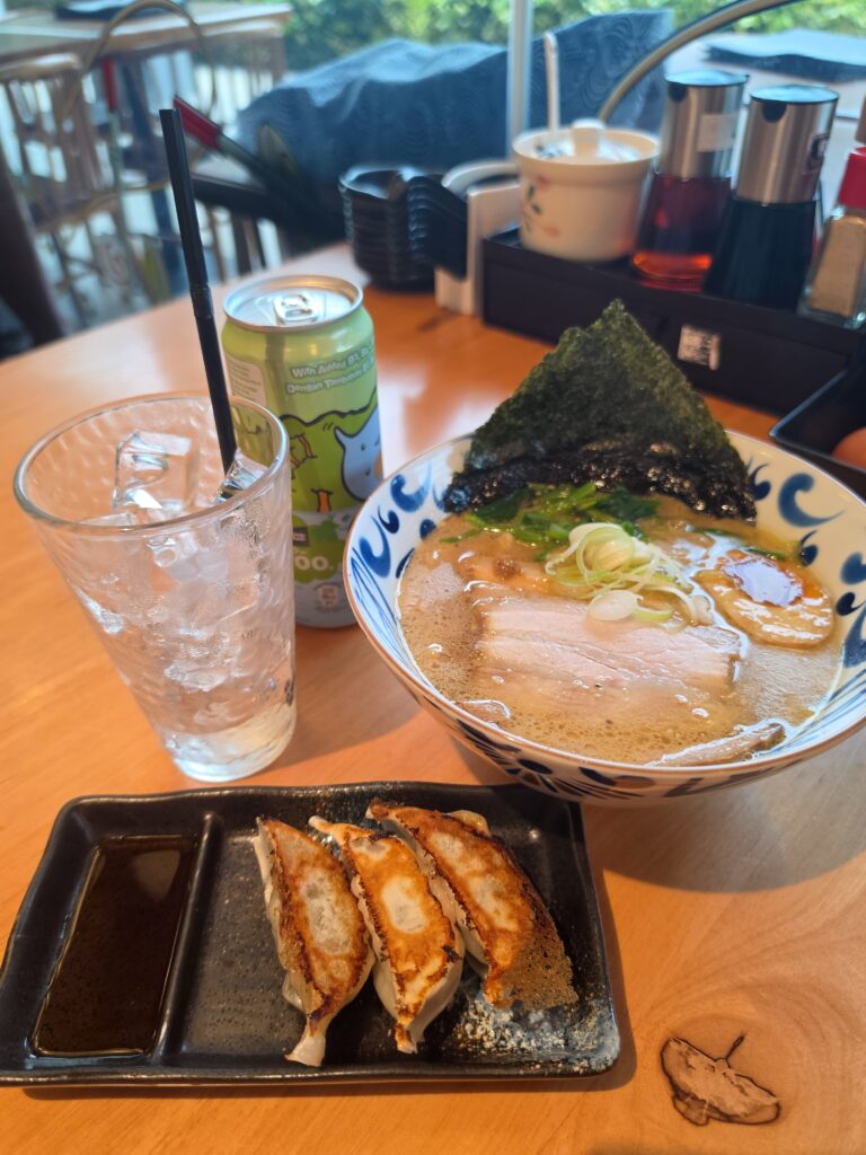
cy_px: 578
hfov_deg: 58.9
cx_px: 433
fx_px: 767
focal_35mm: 23
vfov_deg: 73.9
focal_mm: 6.5
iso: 125
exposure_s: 1/180
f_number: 1.4
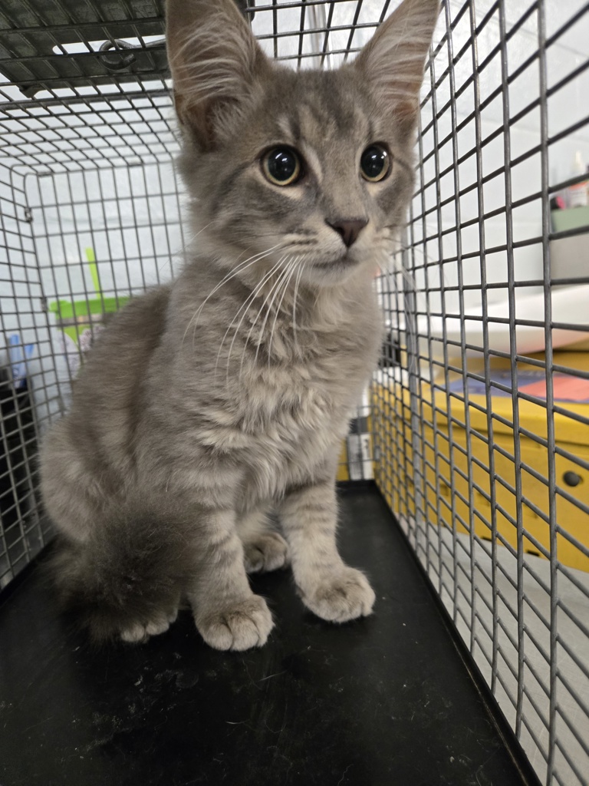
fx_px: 522
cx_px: 294
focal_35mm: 23
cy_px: 393
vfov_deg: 73.9
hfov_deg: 58.9
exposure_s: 1/120
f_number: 1.8
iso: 640
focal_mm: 5.4
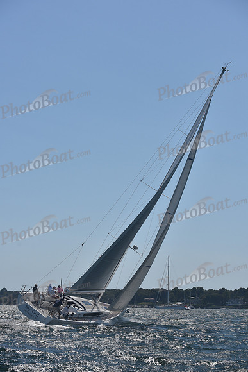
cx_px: 124
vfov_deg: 28.8
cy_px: 186
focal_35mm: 70
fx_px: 723
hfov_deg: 19.5
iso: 250
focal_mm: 70
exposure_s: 1/1250
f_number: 7.1
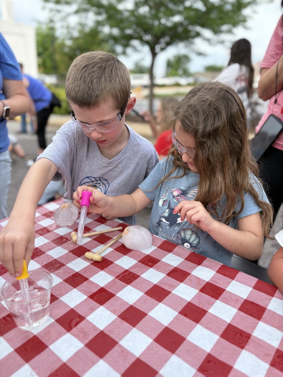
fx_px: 283
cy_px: 188
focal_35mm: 26
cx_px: 142
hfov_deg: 53.1
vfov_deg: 67.3
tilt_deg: -17.5
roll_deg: -2.0
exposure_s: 1/680
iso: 50
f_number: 1.6
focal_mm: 5.96
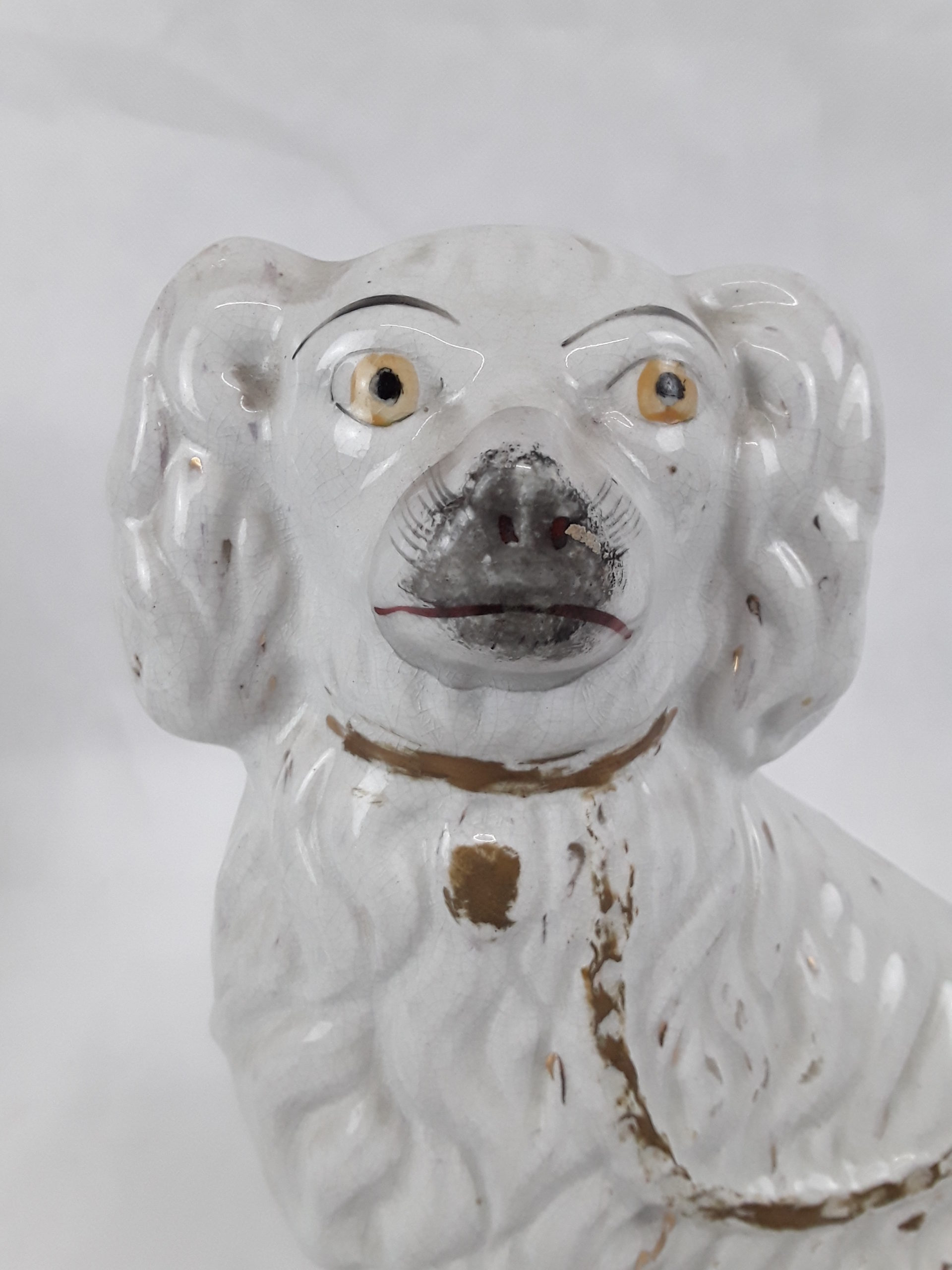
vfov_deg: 65.3
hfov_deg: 51.4
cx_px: 476
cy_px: 635
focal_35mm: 27
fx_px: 990
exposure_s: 1/100
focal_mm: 2.91
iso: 80
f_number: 1.9
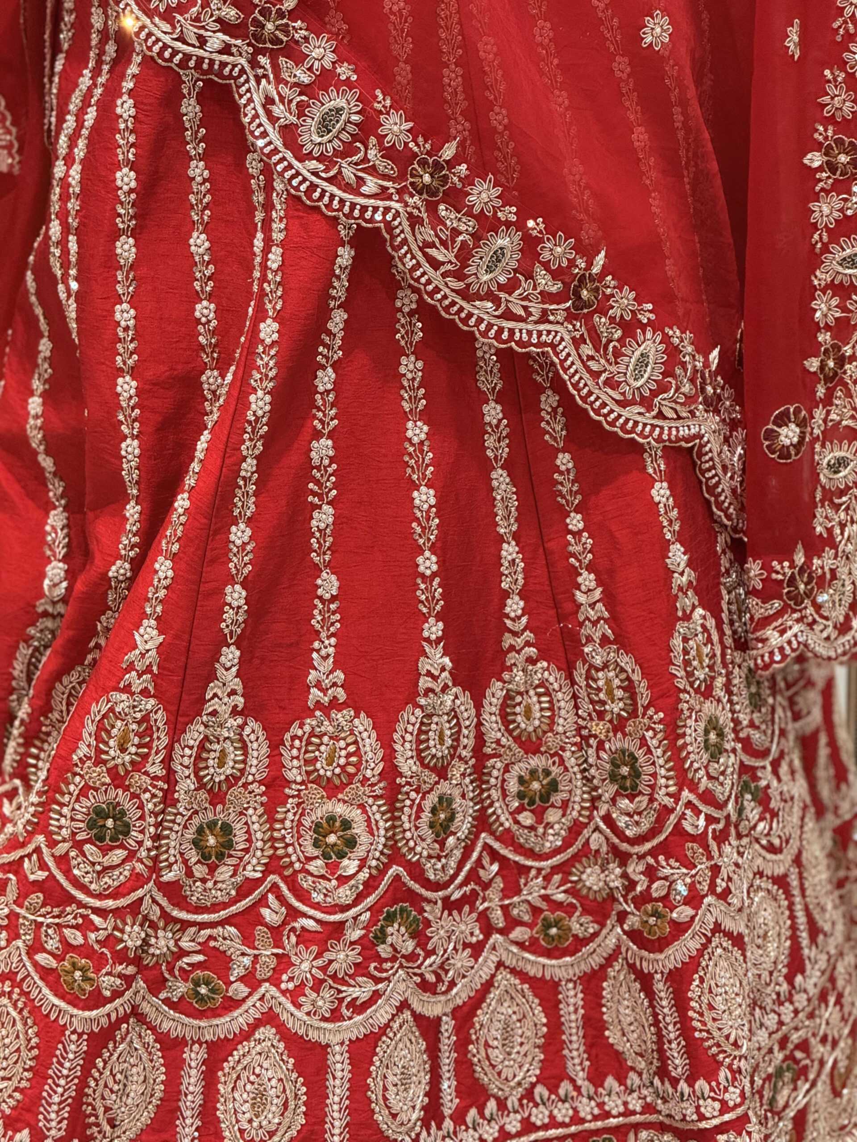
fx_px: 3961
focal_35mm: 120
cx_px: 428
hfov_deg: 12.3
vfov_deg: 16.4
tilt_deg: -20.9
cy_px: 571
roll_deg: +0.5
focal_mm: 15.66
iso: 200
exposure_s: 1/100
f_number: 2.8
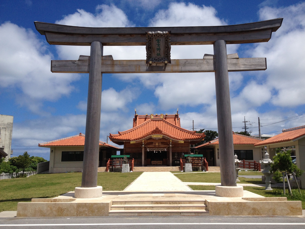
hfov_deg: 52.6
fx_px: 308
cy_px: 114
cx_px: 152
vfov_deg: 40.7
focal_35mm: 35
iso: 64
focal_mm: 4.28
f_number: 2.4
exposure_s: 1/3067
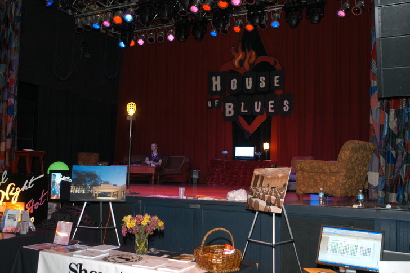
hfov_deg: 53.2
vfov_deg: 36.8
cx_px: 205
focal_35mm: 36
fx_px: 410
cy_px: 136
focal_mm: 24
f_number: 4.5
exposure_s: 1/30
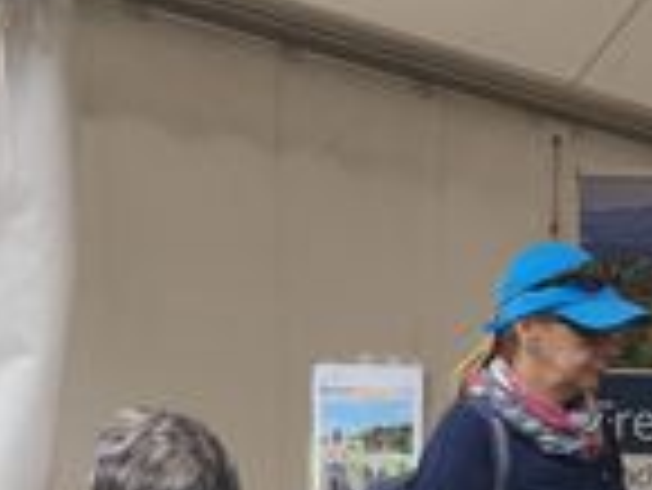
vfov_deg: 14.7
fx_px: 1791
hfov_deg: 19.0
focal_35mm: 95
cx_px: 868
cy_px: 679
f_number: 1.7
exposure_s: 1/2300
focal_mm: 5.35
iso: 80
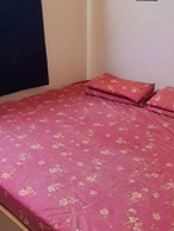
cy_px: 108
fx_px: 241
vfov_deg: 51.3
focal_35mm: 36
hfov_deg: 39.5
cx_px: 105
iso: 800
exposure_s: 1/25
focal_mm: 2.2
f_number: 2.2
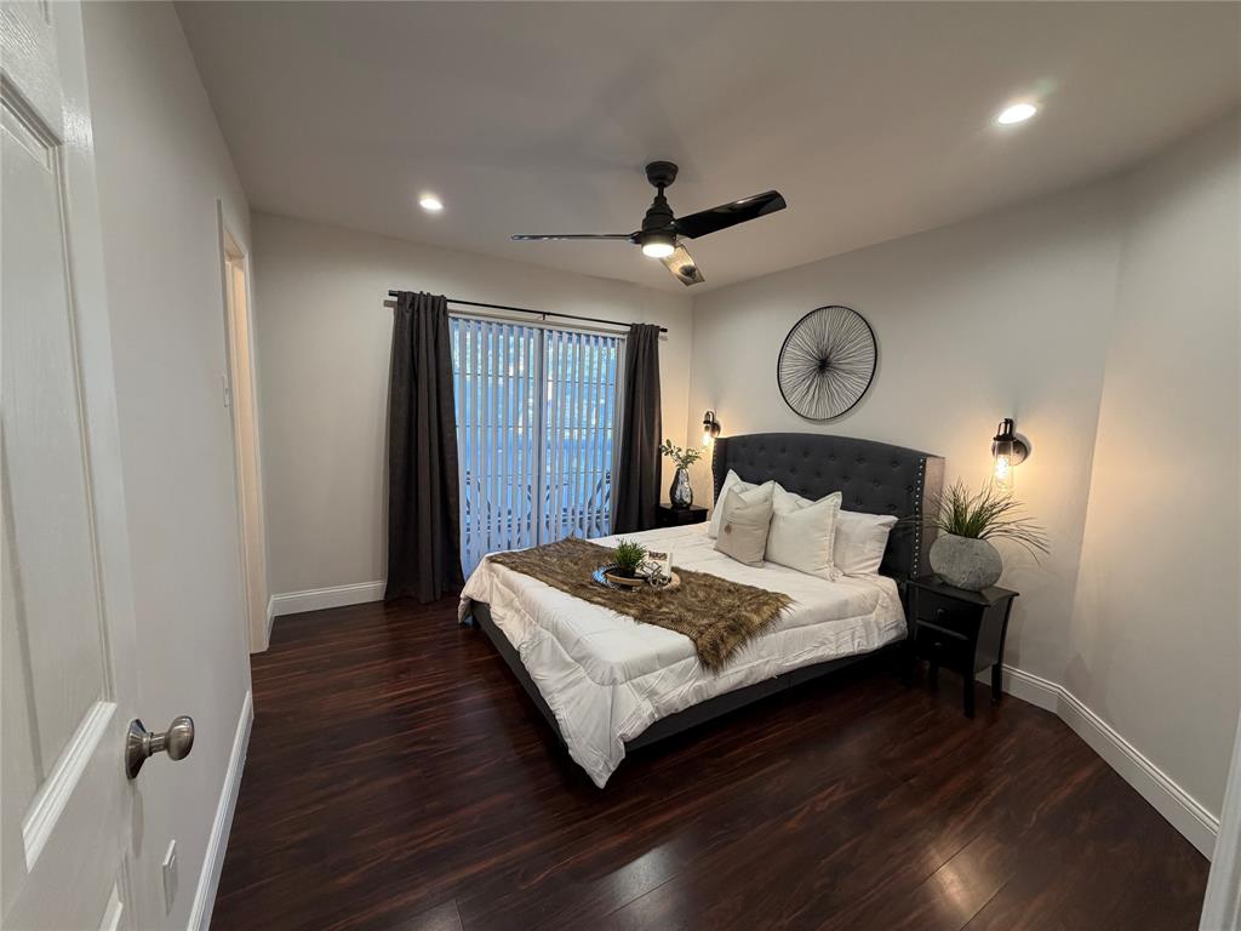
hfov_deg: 102.1
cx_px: 620
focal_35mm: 14
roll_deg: -1.6
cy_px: 466
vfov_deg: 85.7
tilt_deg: -6.4
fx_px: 502
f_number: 2.2
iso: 250
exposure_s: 1/60
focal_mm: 2.22
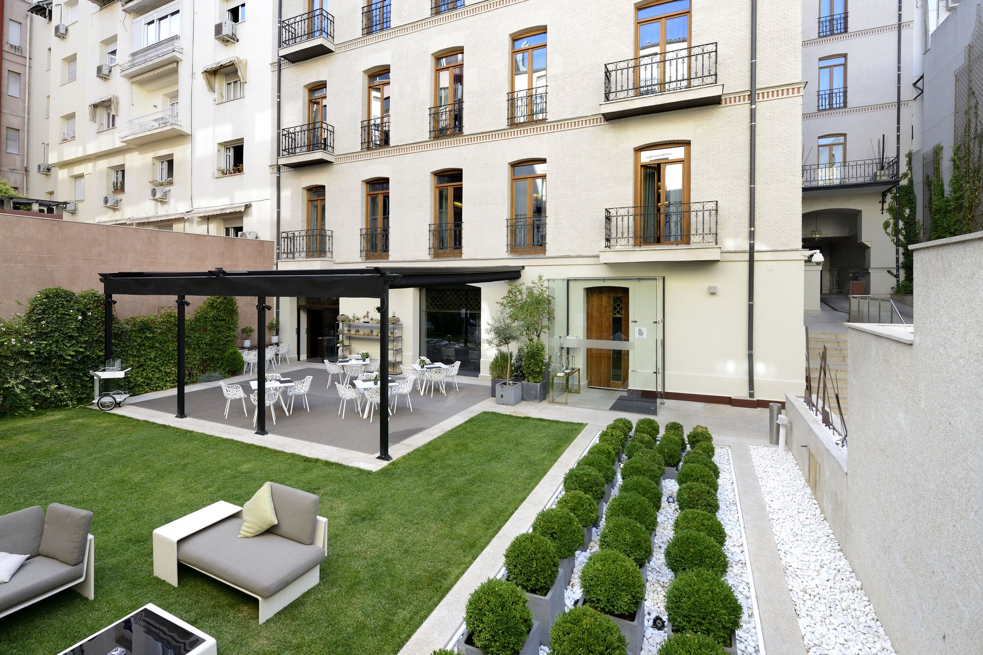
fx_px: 437
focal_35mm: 16
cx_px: 481
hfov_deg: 96.7
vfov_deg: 73.4
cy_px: 286
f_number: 8
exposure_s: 1/50
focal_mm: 14
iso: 200
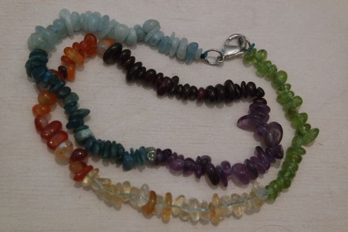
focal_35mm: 64
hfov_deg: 31.4
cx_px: 174
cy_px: 116
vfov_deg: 21.2
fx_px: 619
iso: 3200
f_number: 5.6
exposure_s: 1/50
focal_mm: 42
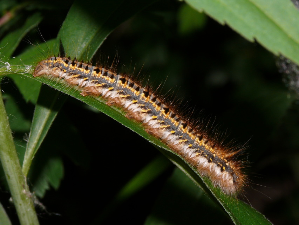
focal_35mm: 183
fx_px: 1581
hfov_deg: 10.8
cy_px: 112
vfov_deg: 8.1
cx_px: 150
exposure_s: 1/640
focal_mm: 38.8
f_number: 11
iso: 100
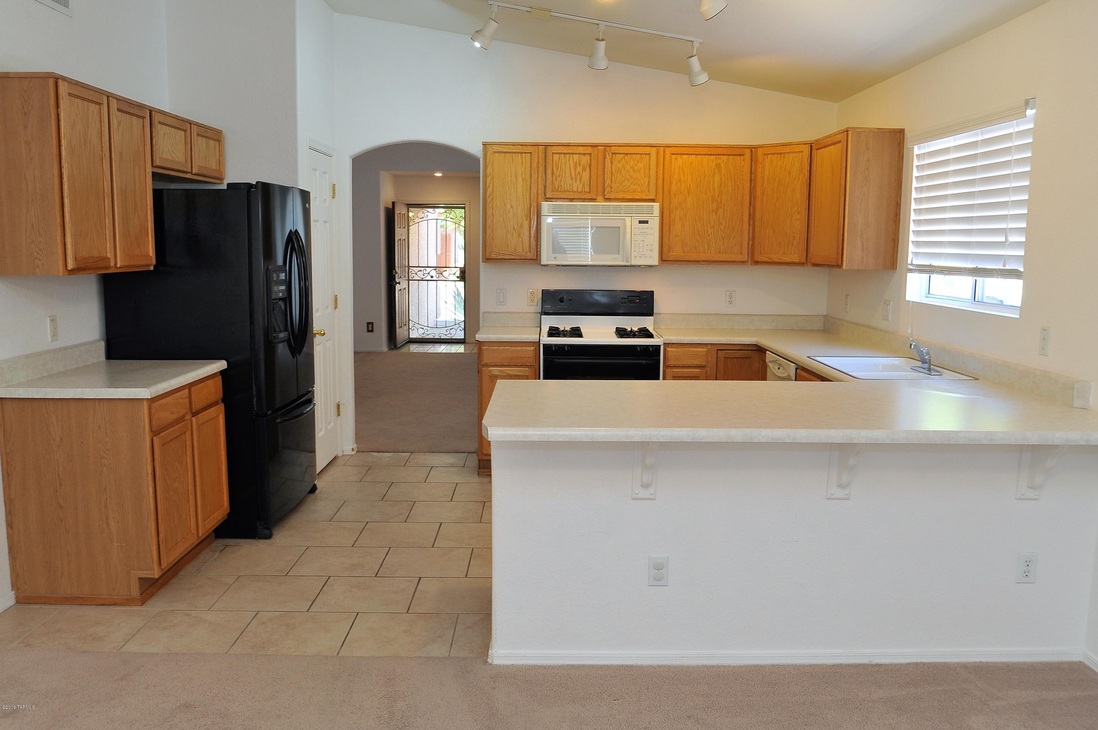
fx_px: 914
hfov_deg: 62.0
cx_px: 549
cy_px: 365
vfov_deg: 43.6
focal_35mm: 30
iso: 1000
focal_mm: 30
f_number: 8
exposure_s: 1/30
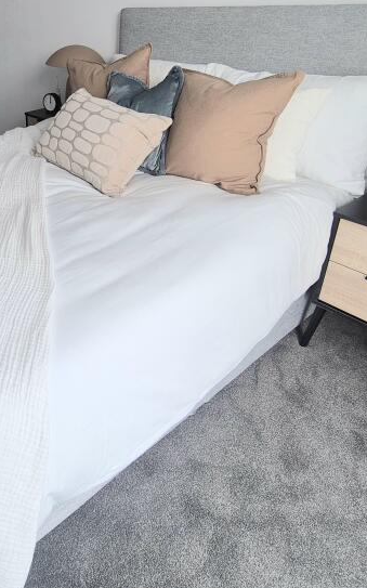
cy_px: 206
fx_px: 416
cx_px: 49
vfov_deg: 68.8
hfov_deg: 44.1
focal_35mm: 26
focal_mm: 2.2
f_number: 2.2
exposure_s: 1/143
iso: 50
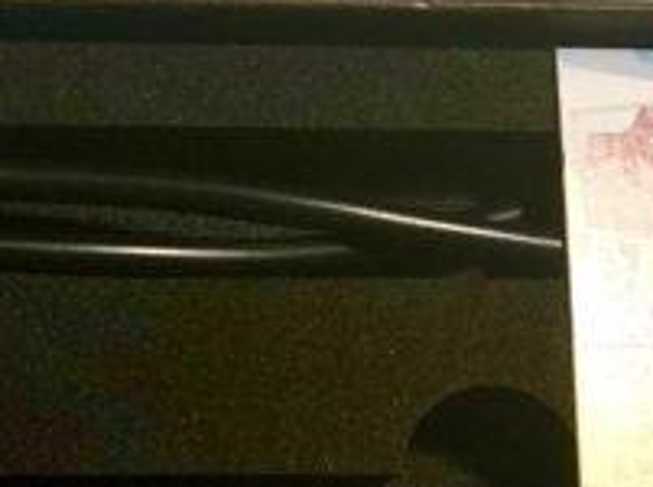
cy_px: 692
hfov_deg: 13.5
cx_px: -78
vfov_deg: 10.1
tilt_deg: -78.8
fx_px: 2693
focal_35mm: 143
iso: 25
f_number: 1.8
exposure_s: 1/40
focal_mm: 3.99
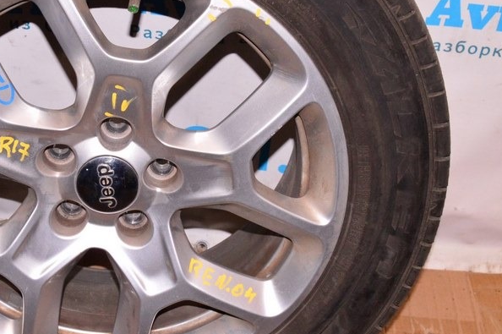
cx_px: 122
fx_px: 973
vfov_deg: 19.5
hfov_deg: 28.5
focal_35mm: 70
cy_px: 161
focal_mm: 27
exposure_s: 1/125
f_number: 8
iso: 1600
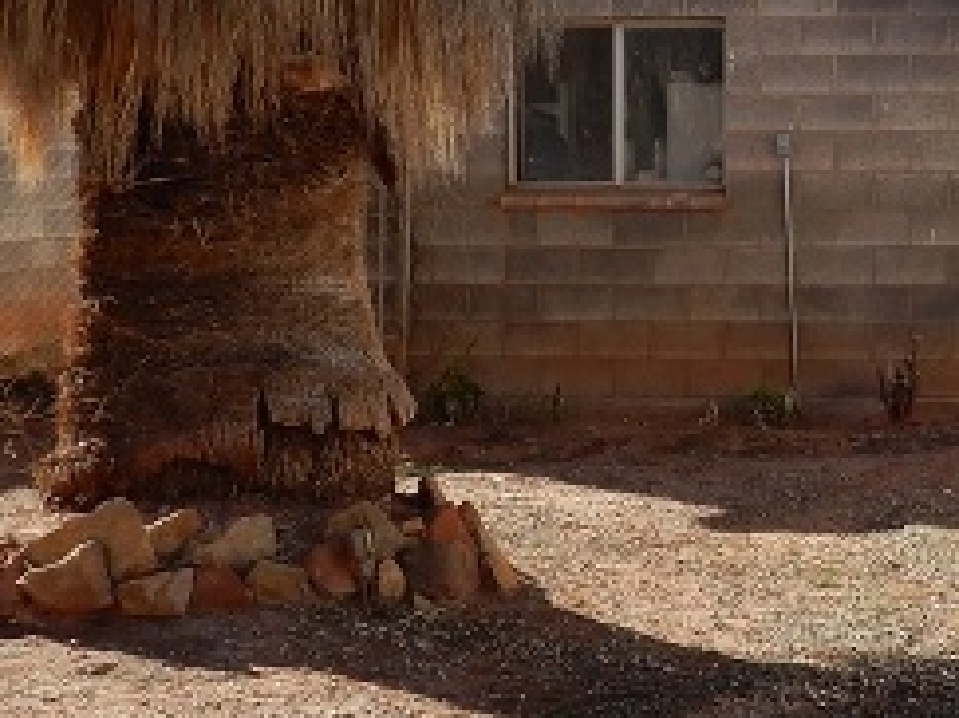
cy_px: 351
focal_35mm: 100
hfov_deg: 19.1
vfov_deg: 14.8
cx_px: 979
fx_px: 2769
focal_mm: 6.8
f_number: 4
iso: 80
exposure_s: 1/400
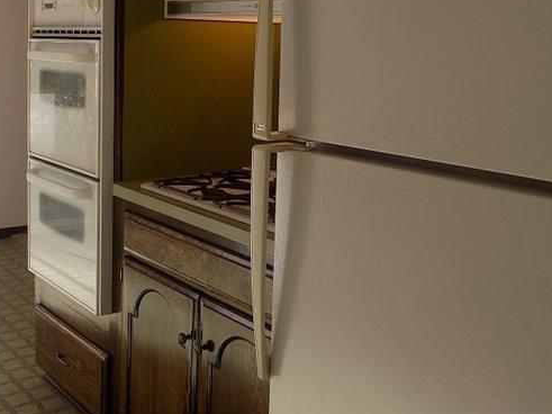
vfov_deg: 29.9
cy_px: 115
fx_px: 765
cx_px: 185
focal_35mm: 48
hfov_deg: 39.2
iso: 80
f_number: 3.1
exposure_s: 1/125
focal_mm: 4
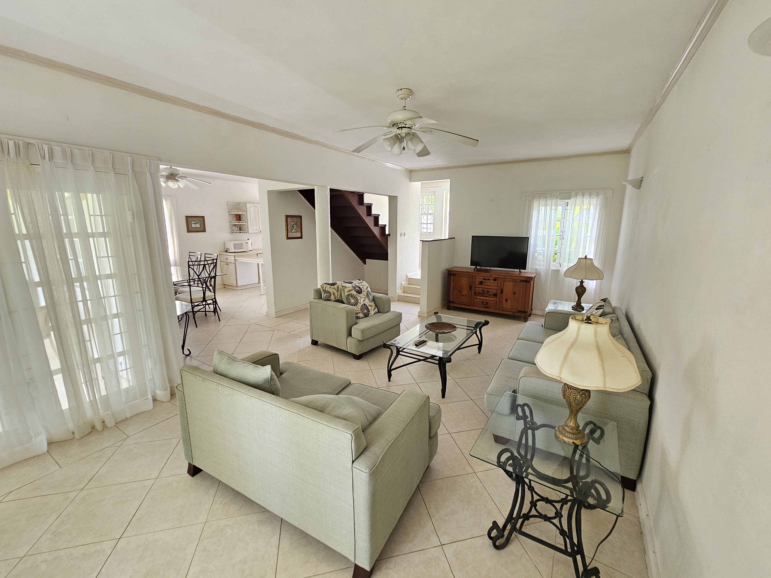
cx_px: 386
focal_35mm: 13
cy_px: 289
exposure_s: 1/50
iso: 160
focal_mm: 2.2
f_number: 2.2
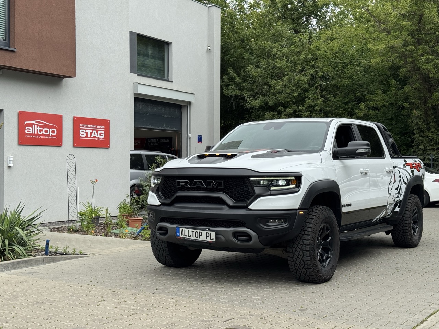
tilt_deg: -0.4
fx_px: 609
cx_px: 220
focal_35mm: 48
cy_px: 164
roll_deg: +0.0
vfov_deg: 30.3
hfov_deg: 39.7
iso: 64
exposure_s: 1/1490
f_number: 1.78
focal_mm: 6.76
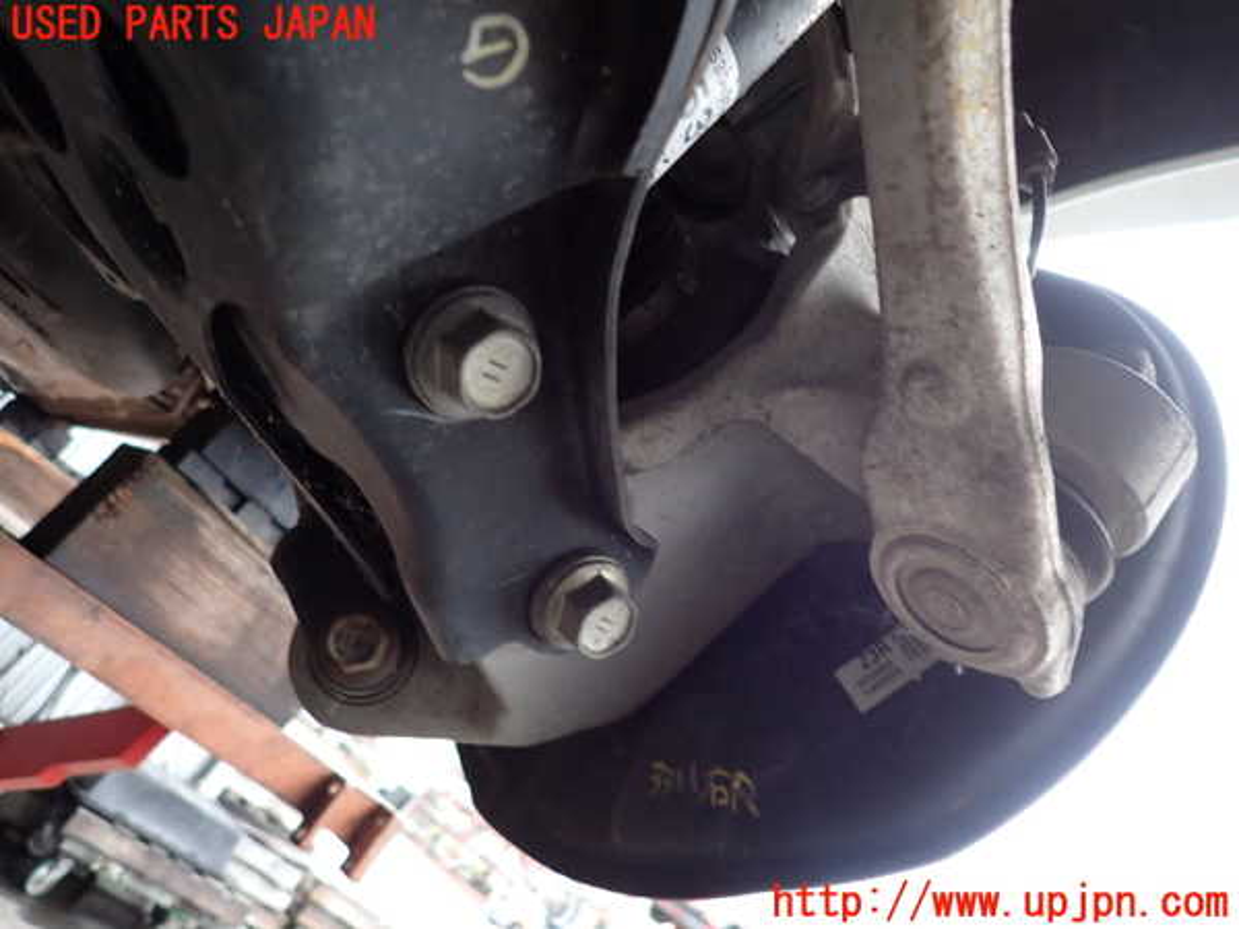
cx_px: 620
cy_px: 464
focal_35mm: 25
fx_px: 895
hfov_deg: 69.4
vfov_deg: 54.9
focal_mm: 4.5
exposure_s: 1/50
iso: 200
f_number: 2
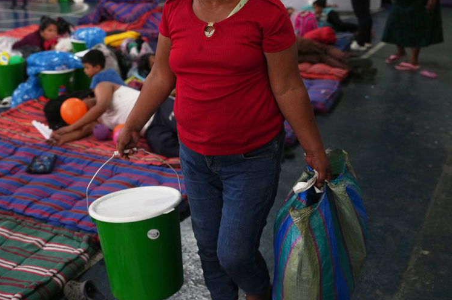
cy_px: 97
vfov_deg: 27.8
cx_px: 172
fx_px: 602
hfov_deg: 40.9
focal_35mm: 48
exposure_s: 1/125
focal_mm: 35
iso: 800
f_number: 2.8
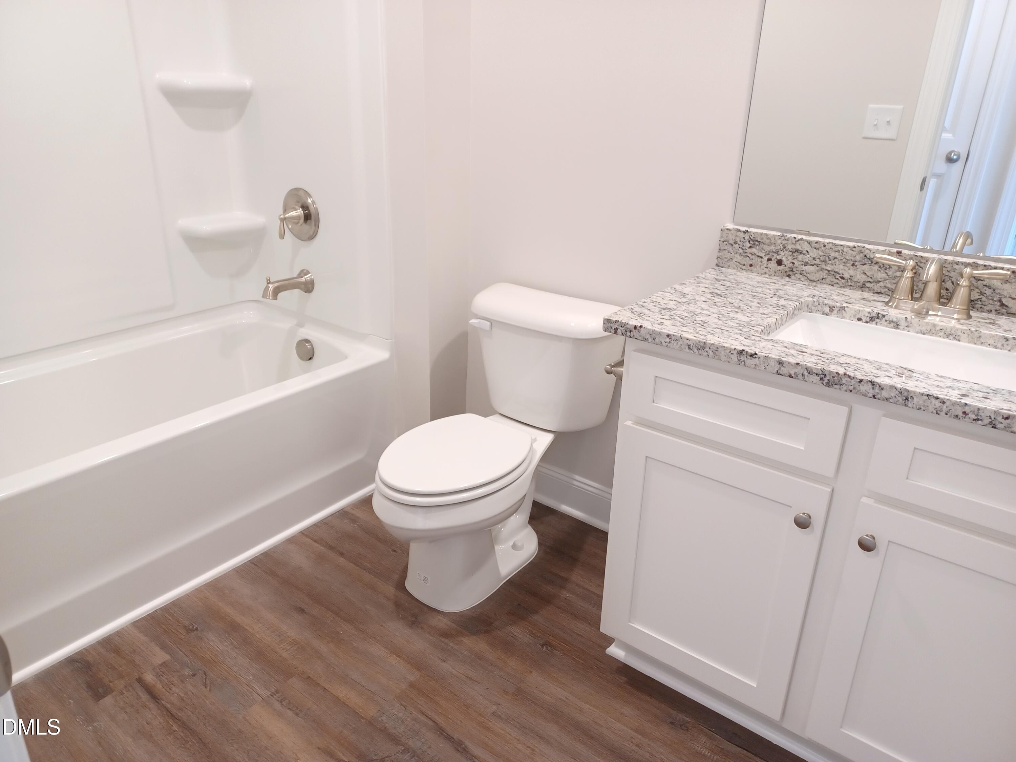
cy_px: 381
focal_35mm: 25
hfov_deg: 69.4
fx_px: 734
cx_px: 508
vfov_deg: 54.9
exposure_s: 1/15
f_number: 1.8
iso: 200
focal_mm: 4.6
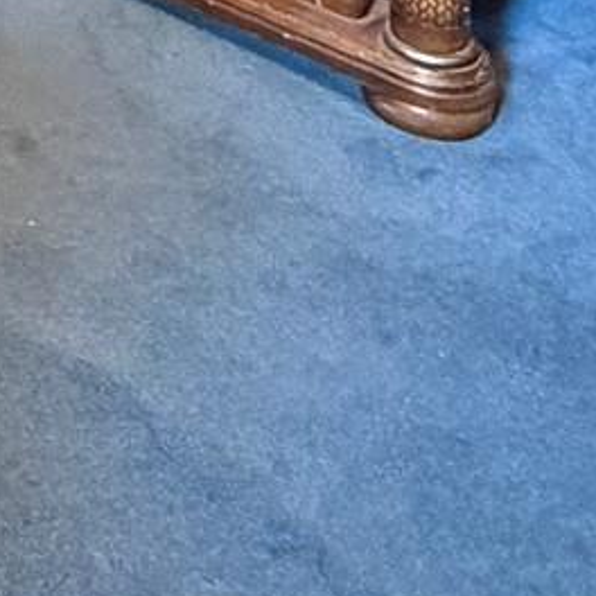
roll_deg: +0.1
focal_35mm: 96
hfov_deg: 16.1
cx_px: -375
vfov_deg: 13.7
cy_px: -781
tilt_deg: -7.4
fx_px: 1870
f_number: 2.2
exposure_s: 1/60
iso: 1250
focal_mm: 2.22
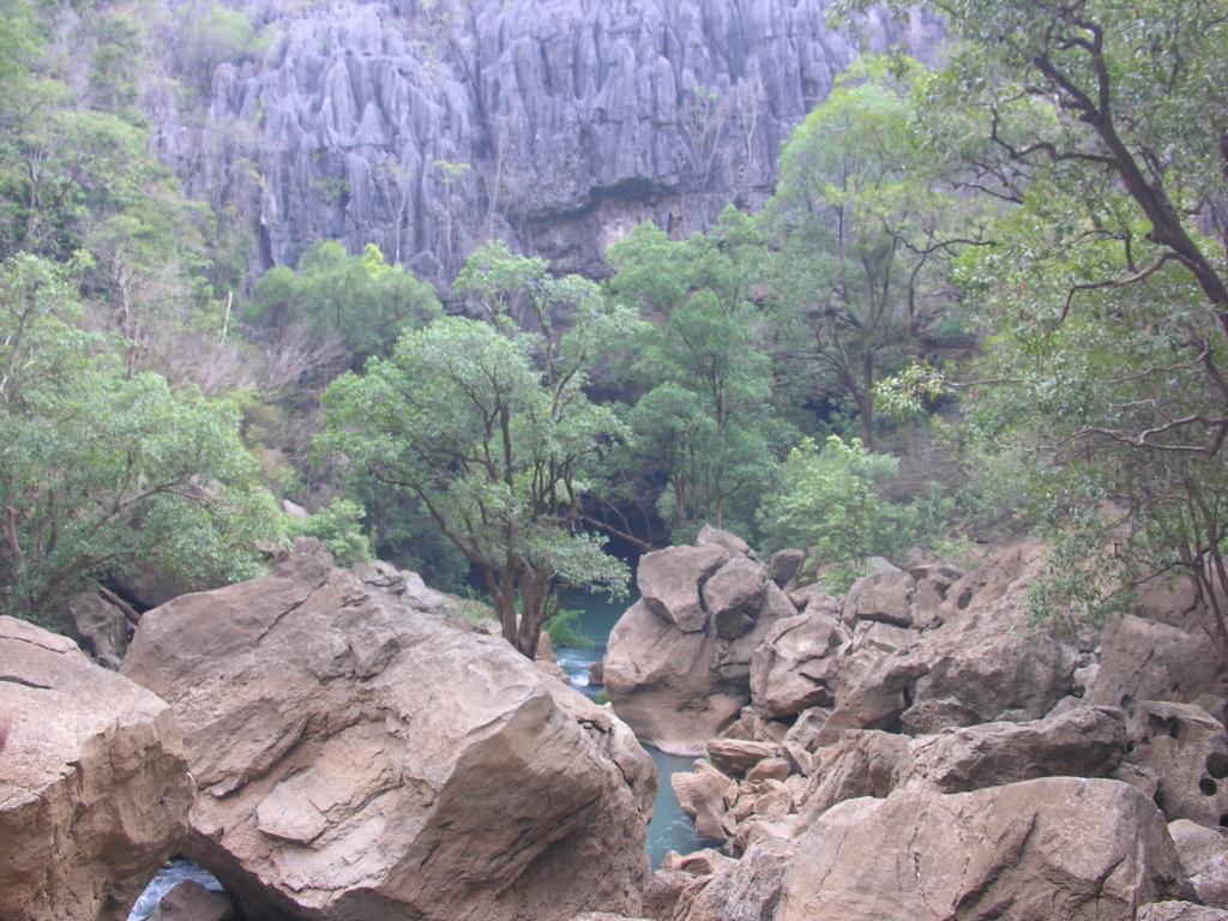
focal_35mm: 35
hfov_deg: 52.6
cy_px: 460
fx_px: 1242
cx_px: 614
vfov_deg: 40.7
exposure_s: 1/22
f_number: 2.8
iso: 50
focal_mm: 8.9
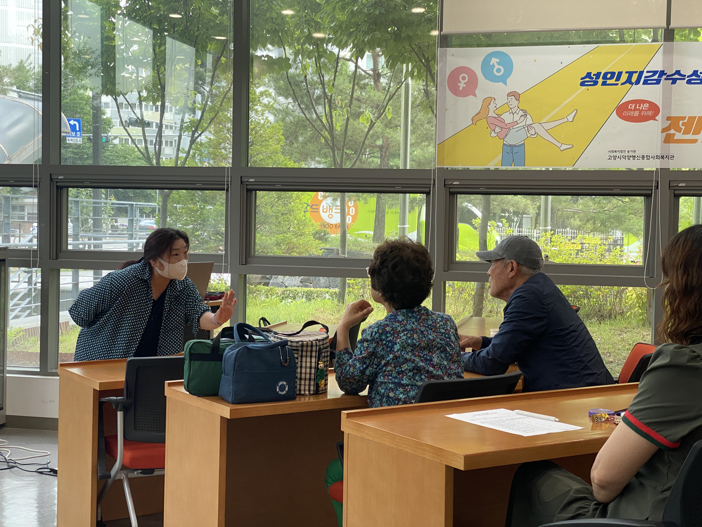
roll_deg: -1.0
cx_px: 351
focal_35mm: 52
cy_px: 264
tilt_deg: -2.3
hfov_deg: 36.8
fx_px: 1055
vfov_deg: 28.0
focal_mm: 6
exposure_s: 1/120
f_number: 2
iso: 50
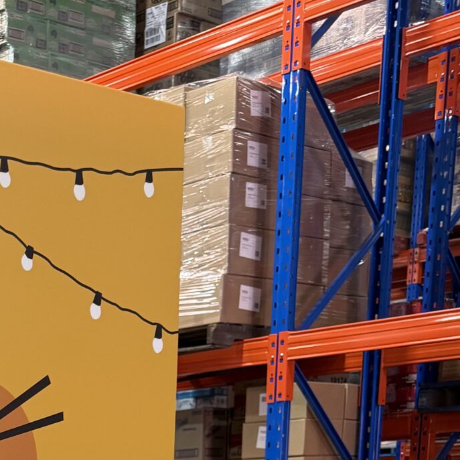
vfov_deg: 18.2
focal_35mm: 79
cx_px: -151
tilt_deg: -12.3
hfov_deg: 20.0
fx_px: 1188
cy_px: 783
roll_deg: +1.7
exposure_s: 1/50
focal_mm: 6.76
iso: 125
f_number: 1.78
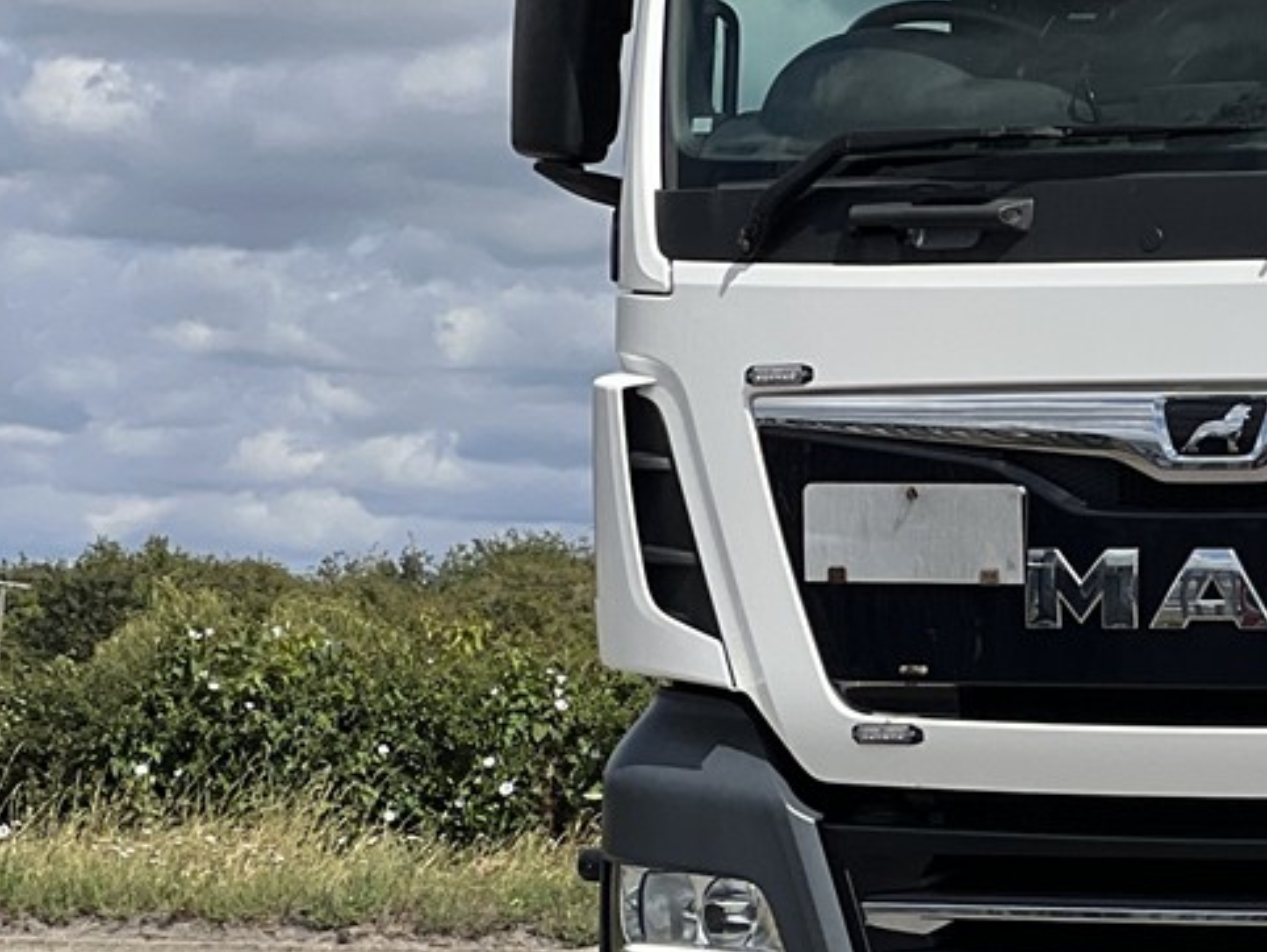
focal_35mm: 230
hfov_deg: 8.4
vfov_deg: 6.5
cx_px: 1858
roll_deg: -1.4
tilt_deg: +3.9
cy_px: 321
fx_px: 8423
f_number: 2.8
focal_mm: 9
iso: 32
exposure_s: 1/1309
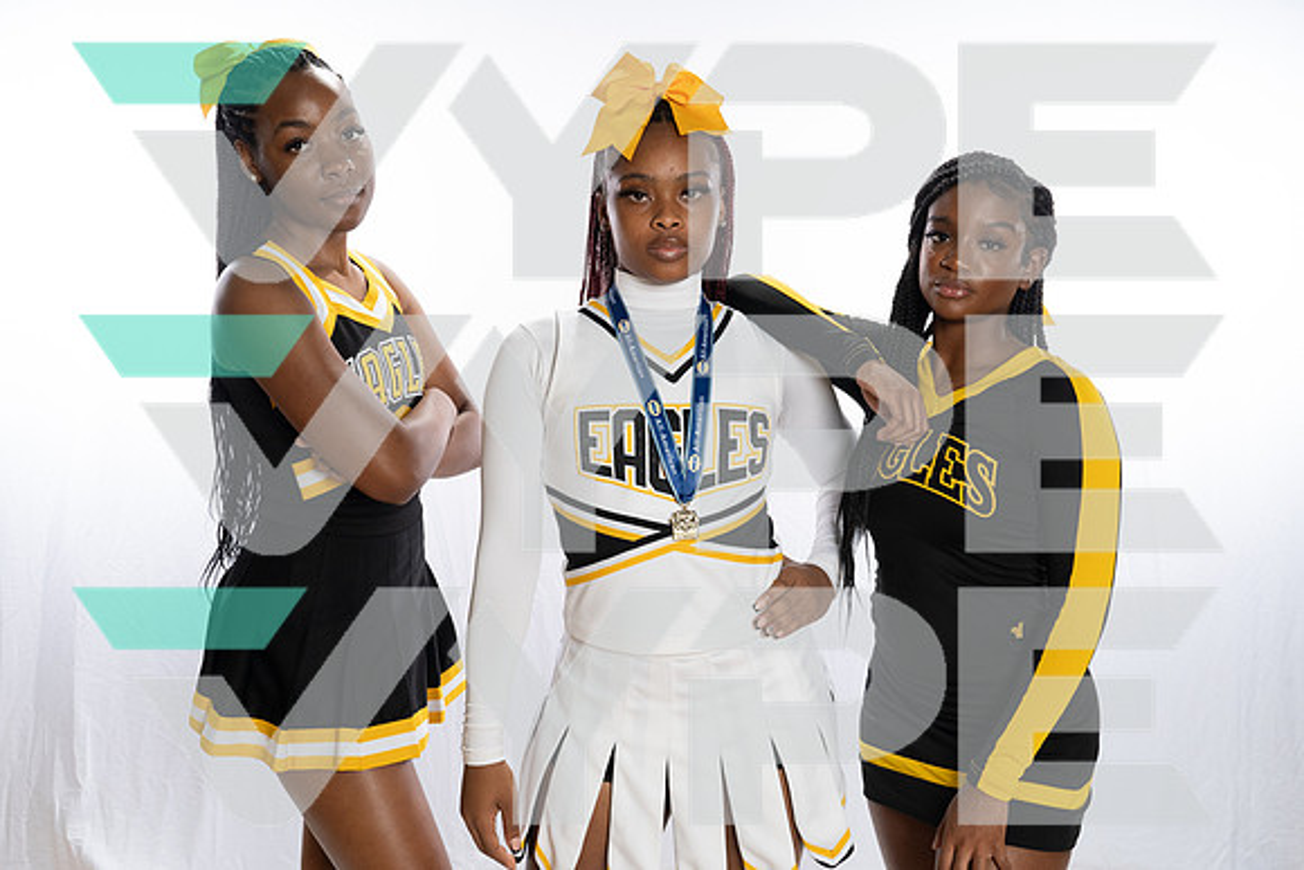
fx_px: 1268
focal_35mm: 35
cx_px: 652
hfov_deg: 54.4
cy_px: 435
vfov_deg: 37.9
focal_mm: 35
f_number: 10
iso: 1250
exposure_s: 1/250
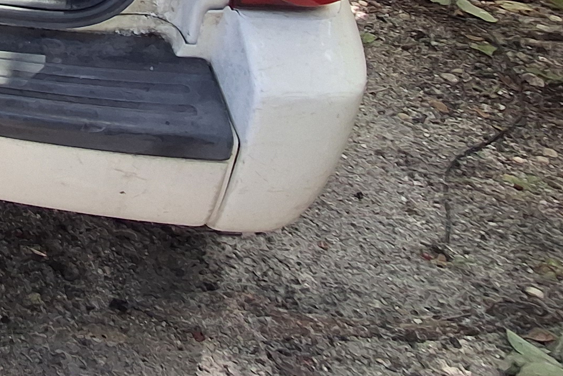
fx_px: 798
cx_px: -273
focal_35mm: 51
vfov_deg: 21.4
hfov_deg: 27.5
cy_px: -219
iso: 50
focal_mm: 1.64
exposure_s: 1/60
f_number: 2.2
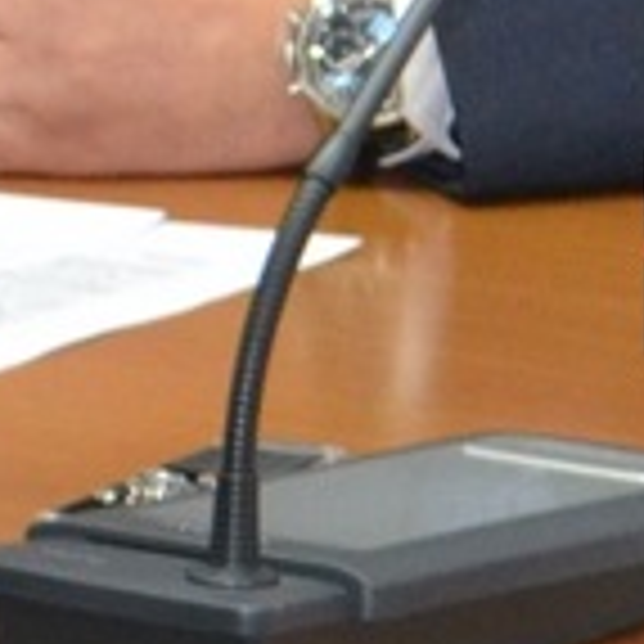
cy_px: -694
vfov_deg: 5.5
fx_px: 6586
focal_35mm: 313
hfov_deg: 5.6
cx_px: 610
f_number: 5.6
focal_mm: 55
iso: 1800
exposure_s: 1/60
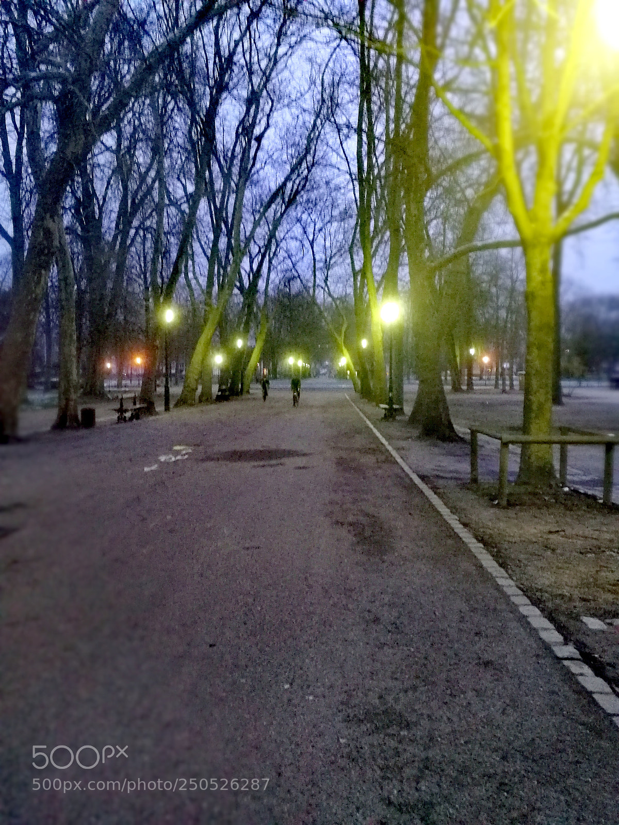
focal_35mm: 27
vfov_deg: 65.3
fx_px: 644
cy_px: 412
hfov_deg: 51.4
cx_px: 310
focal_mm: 3.95
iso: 800
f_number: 2.2
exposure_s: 1/16.7
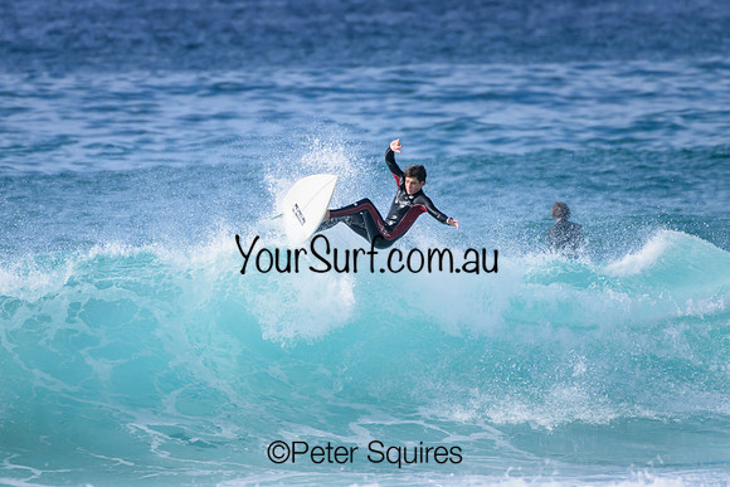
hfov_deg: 2.1
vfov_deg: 1.4
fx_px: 20282
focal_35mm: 1000
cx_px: 365
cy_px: 244
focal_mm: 1000
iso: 1000
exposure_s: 1/2000
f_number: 11
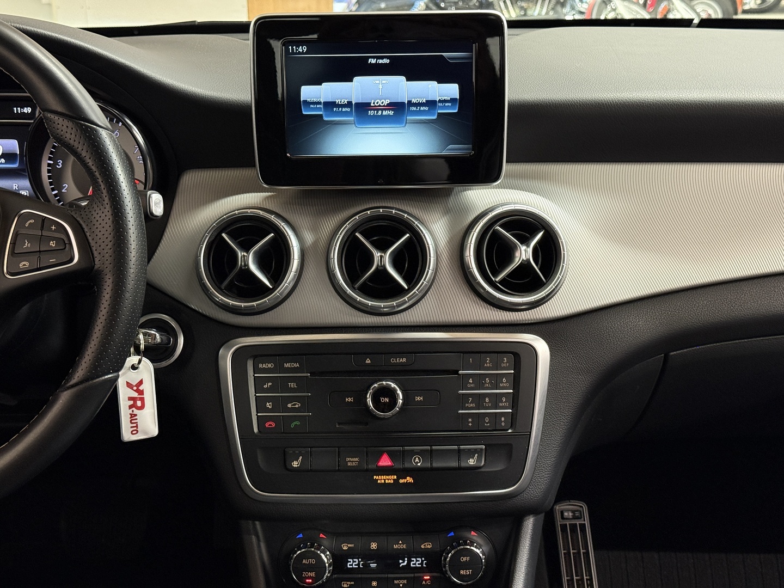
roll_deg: +1.0
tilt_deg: -17.6
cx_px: 392
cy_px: 294
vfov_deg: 30.3
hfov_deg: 39.7
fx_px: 1087
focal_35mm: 48
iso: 320
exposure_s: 1/36
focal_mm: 6.76
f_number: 1.78
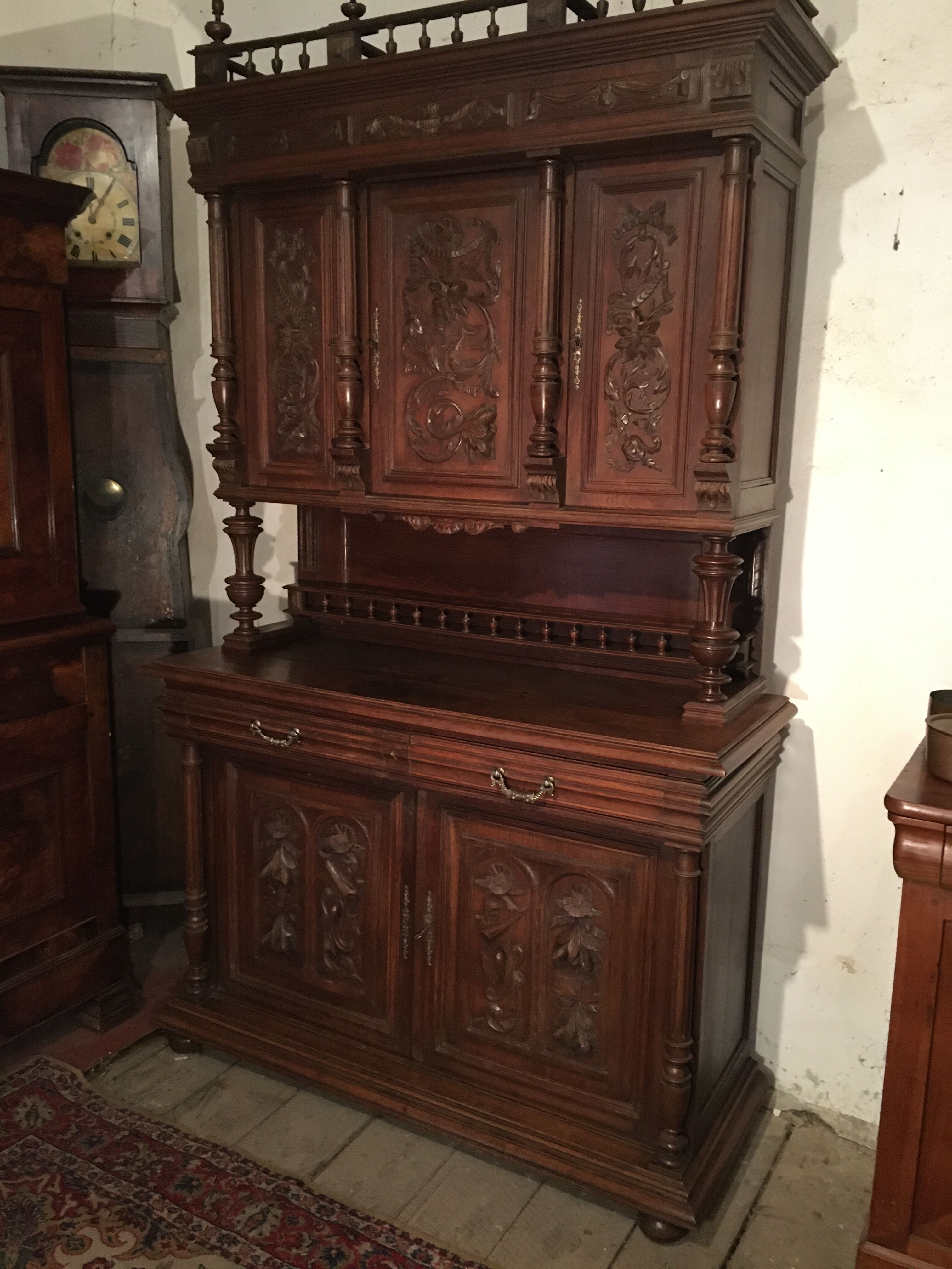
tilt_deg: -10.6
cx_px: 476
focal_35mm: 29
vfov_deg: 61.7
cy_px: 634
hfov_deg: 48.2
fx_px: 1063
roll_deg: -2.1
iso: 250
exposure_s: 1/17
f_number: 2.2
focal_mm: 4.15
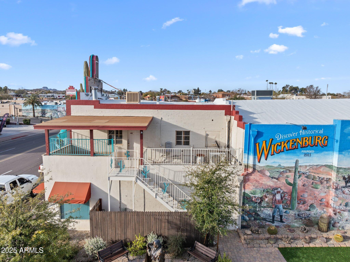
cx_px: 175
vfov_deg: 56.8
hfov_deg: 71.6
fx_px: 242
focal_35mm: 24
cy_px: 131
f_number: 2.8
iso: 110
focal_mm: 12.29
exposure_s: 1/1250
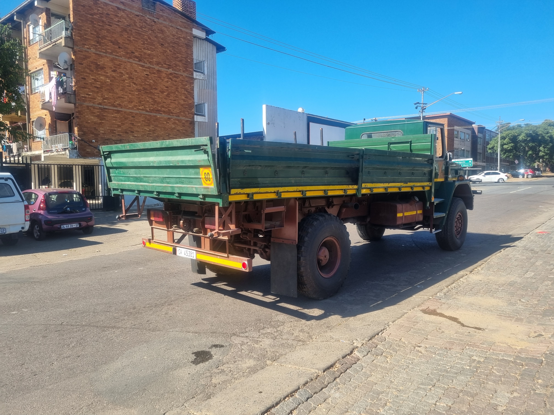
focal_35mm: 26
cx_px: 277
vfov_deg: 53.1
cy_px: 208
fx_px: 416
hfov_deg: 67.3
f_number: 1.8
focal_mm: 5.4
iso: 50
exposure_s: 1/1372
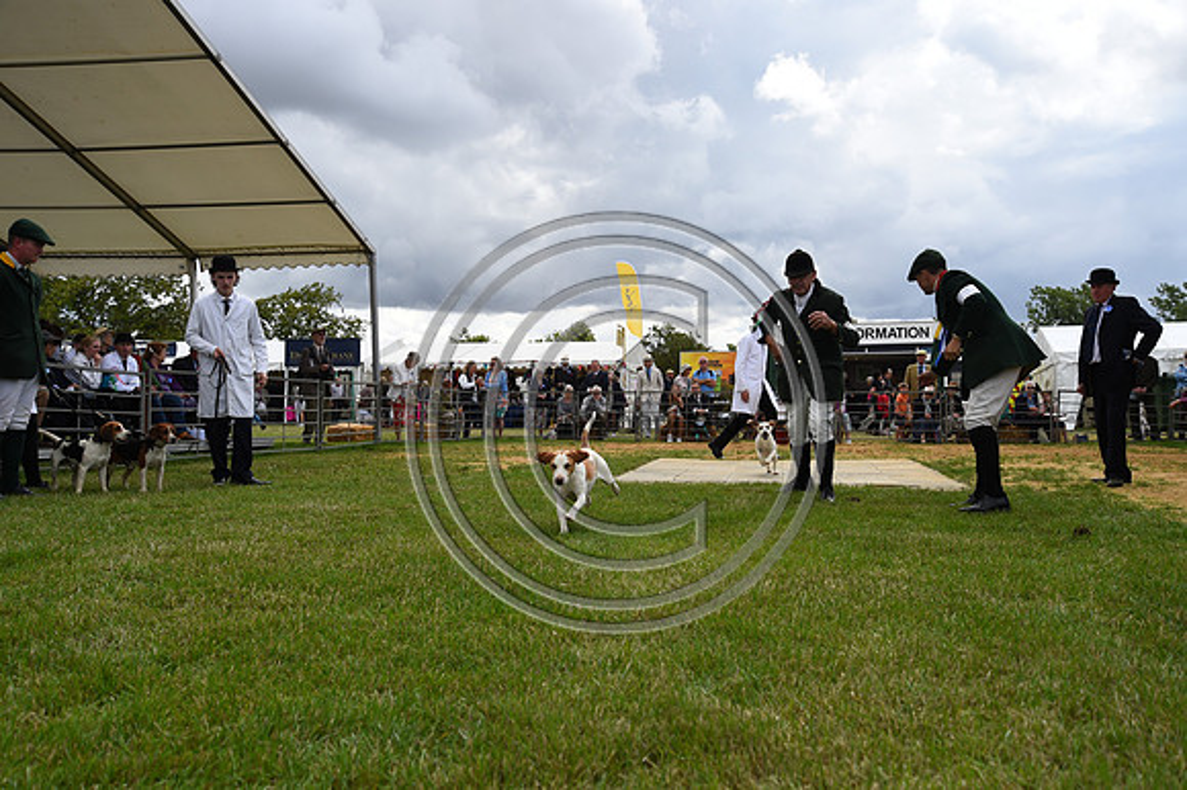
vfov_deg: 38.8
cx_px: 594
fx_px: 1120
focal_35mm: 34
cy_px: 395
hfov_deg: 55.8
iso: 360
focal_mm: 34
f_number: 7.1
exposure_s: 1/1250
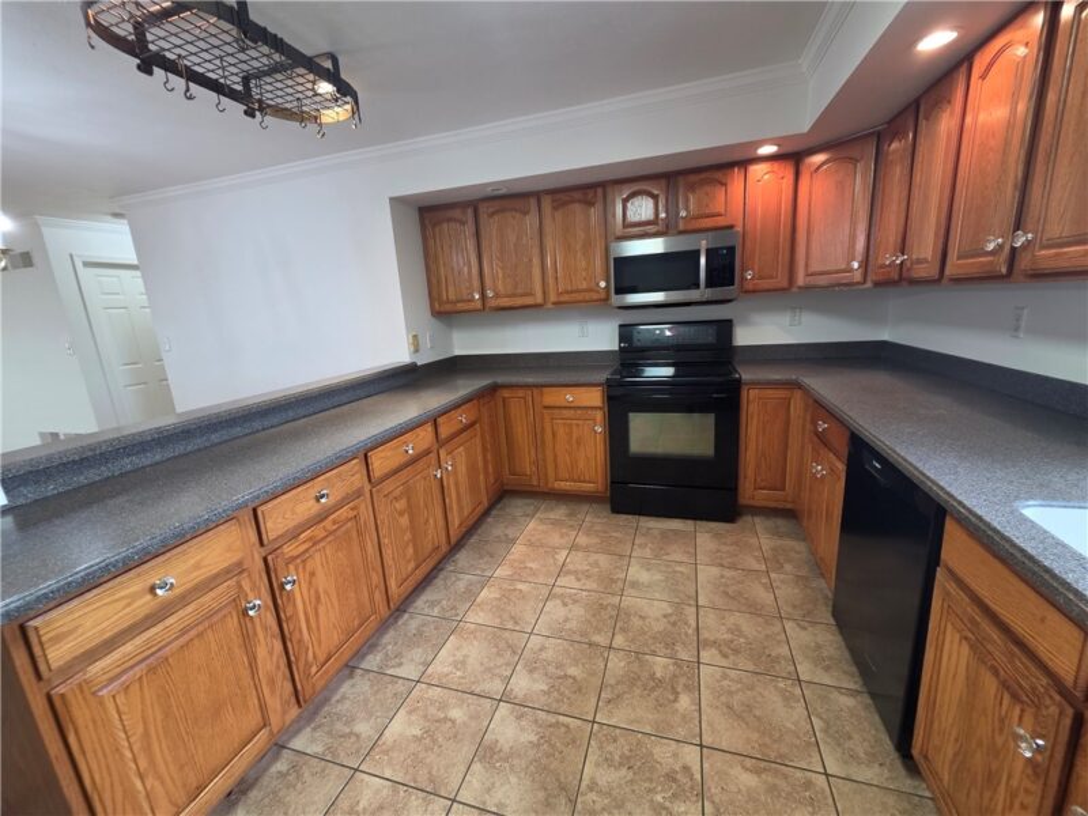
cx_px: 544
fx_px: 409
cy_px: 408
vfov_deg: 89.9
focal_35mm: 13
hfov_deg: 106.2
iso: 200
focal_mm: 2.2
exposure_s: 1/60
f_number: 2.2
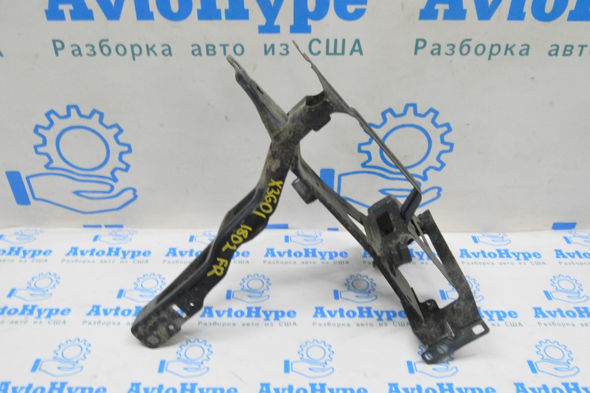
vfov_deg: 39.9
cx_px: 295
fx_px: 540
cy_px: 196
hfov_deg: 57.3
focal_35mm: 33
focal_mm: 22
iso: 6400
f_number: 20
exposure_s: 1/15
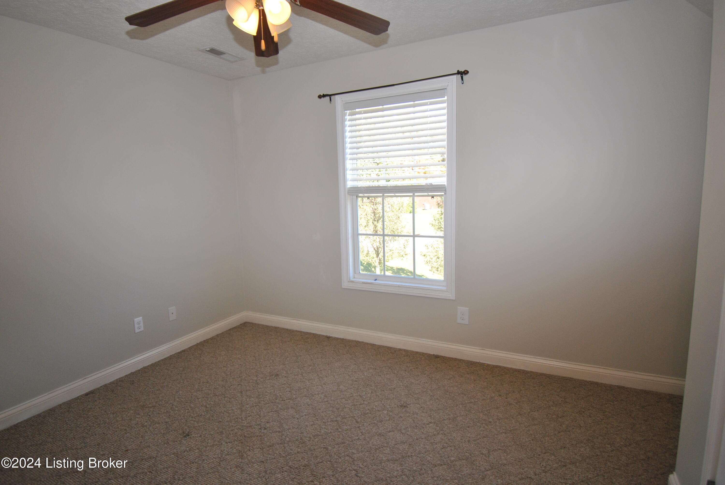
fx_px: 393
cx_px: 362
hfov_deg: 85.4
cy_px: 242
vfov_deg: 63.4
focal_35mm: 20
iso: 200
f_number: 4.8
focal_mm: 13
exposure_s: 1/60
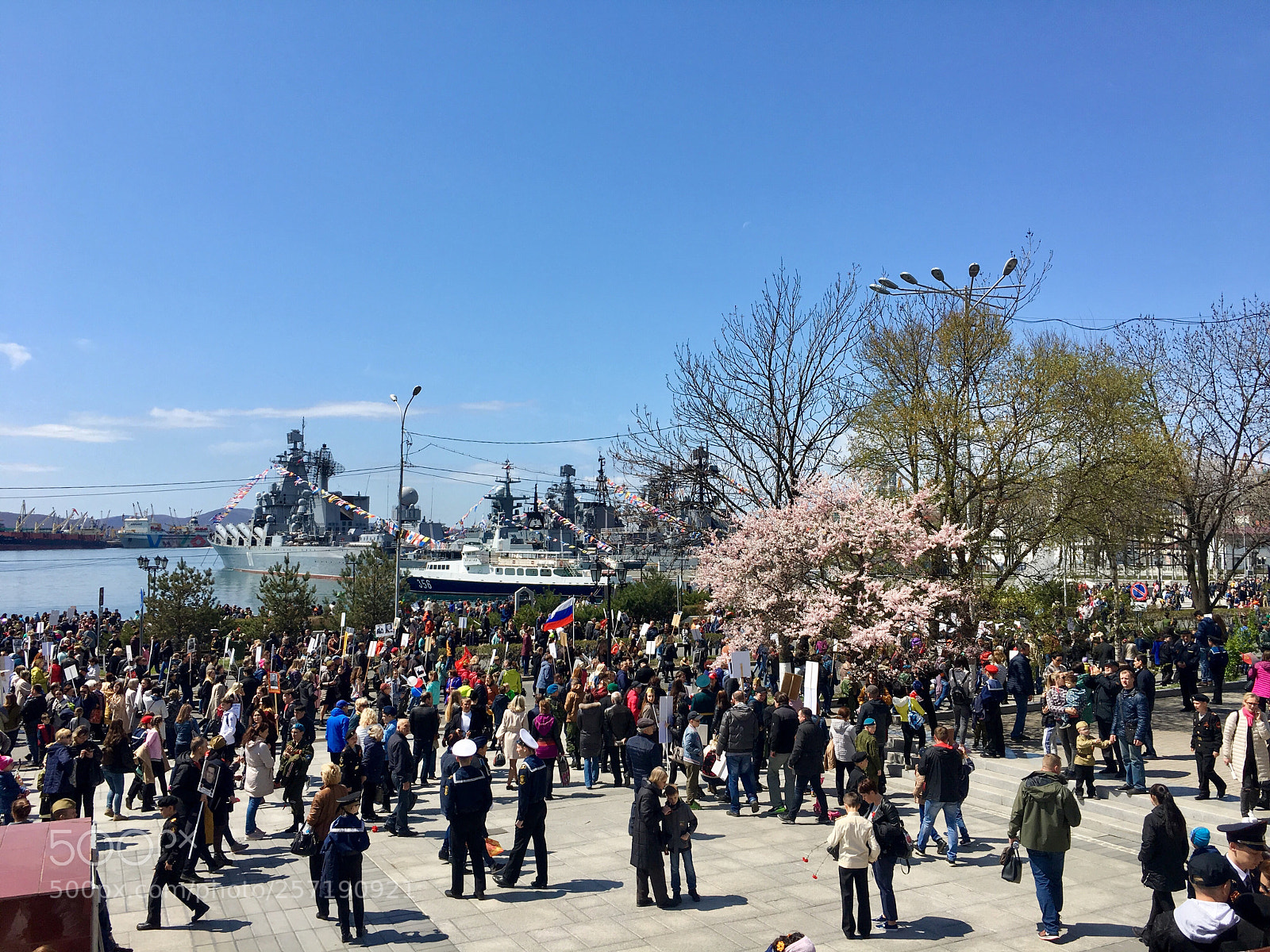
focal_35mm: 29
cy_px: 476
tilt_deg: +2.3
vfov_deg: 48.2
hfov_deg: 61.7
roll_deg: +0.2
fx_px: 1064
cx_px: 635
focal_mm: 4.15
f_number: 2.2
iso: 25
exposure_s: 1/1832
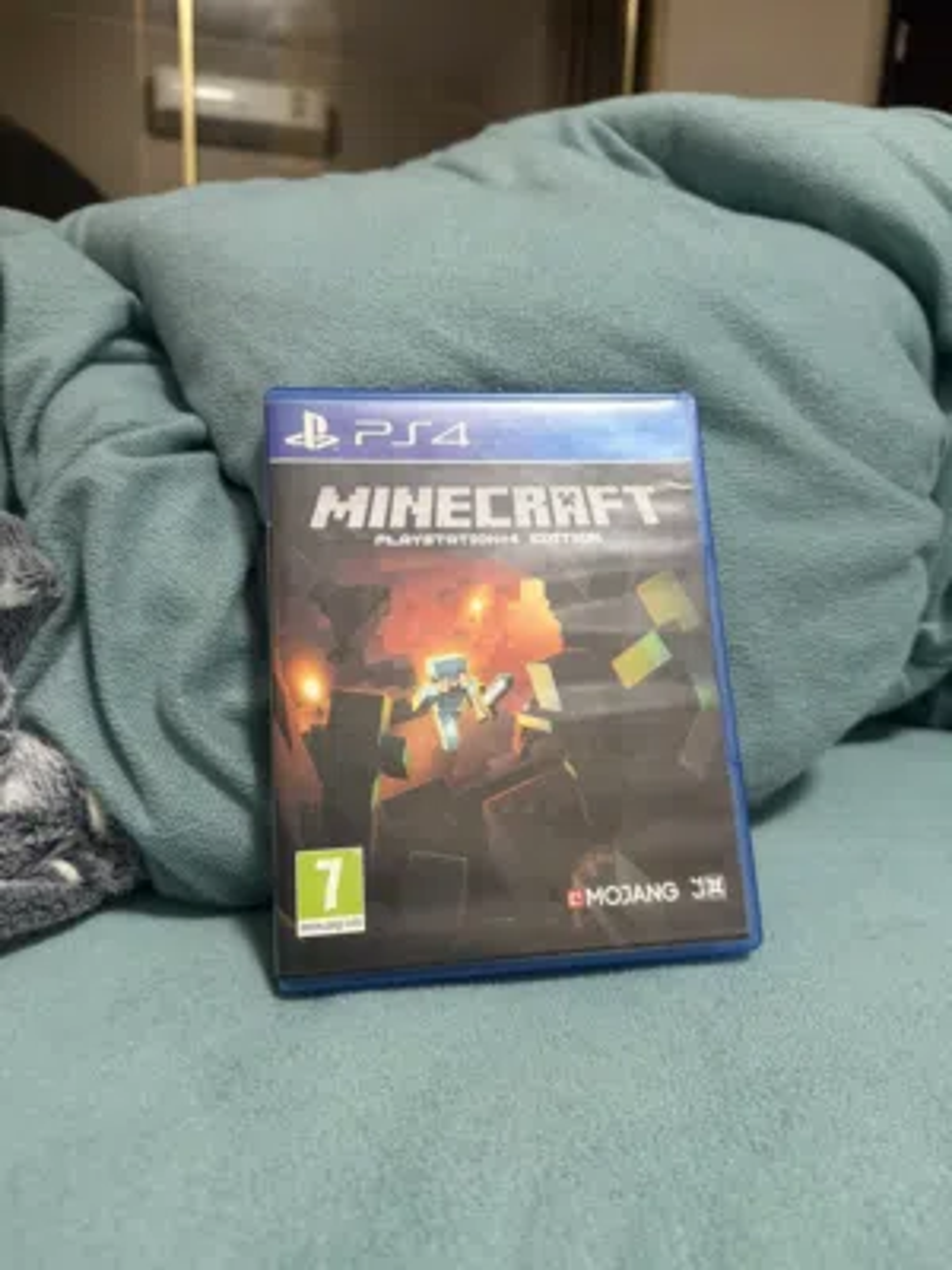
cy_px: 635
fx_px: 880
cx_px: 476
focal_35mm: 24
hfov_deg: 56.8
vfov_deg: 71.6
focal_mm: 6.76
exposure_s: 1/60
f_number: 1.78
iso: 640
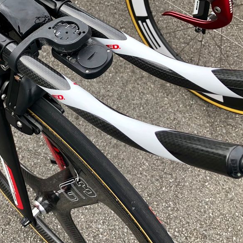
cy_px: 92
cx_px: 54
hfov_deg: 31.0
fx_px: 429
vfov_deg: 31.5
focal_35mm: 54
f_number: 1.8
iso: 20
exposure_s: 1/393
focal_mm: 3.99
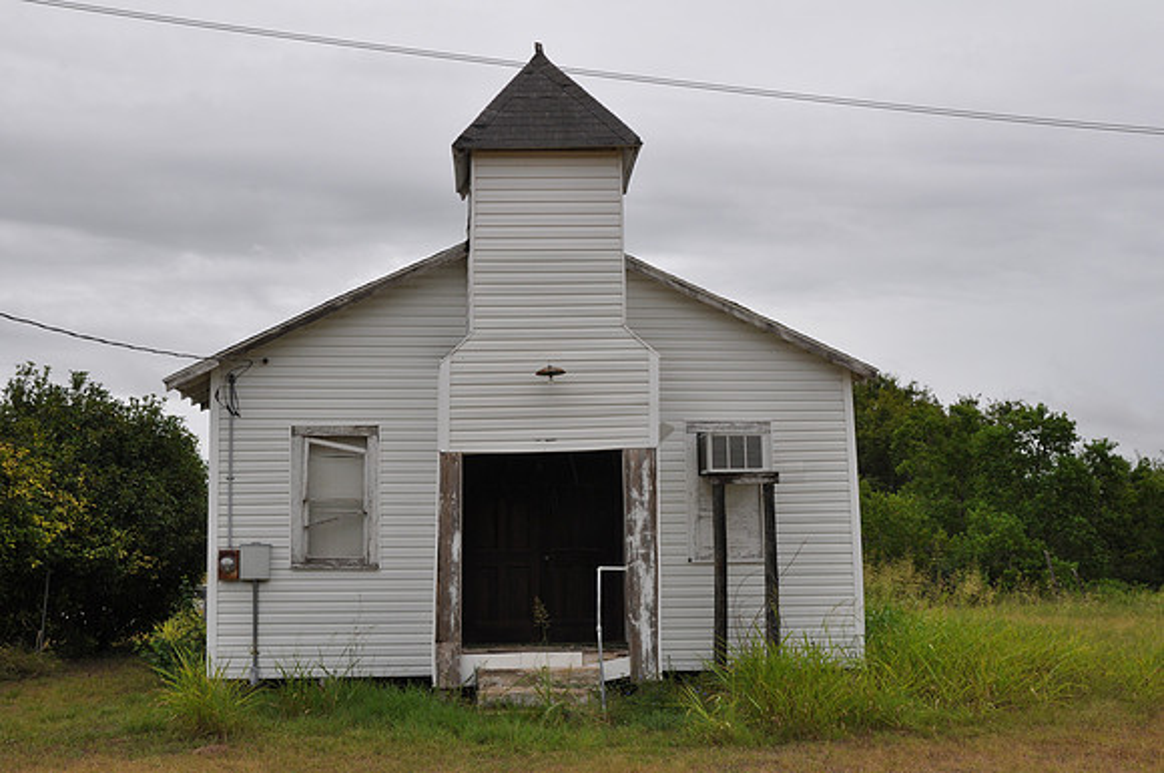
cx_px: 582
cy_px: 386
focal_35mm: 42
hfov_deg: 46.5
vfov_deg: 31.8
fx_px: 1356
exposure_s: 1/200
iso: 200
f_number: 14
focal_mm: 28
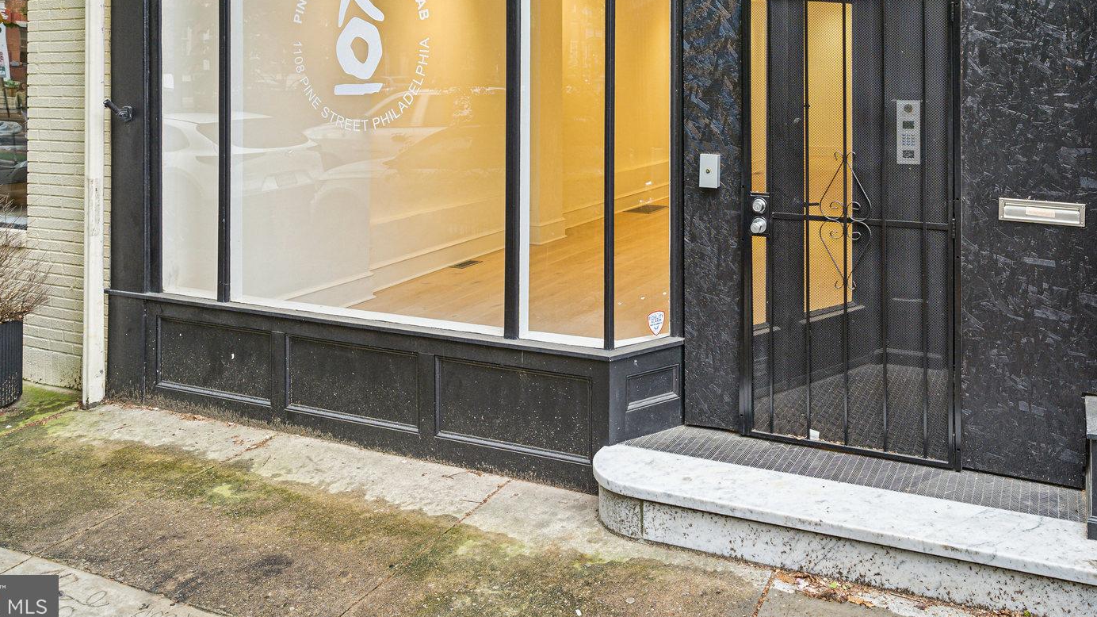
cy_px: 92
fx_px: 902
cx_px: 694
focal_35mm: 31
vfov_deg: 36.0
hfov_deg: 61.7
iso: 400
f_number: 6.3
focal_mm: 20
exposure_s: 1/60
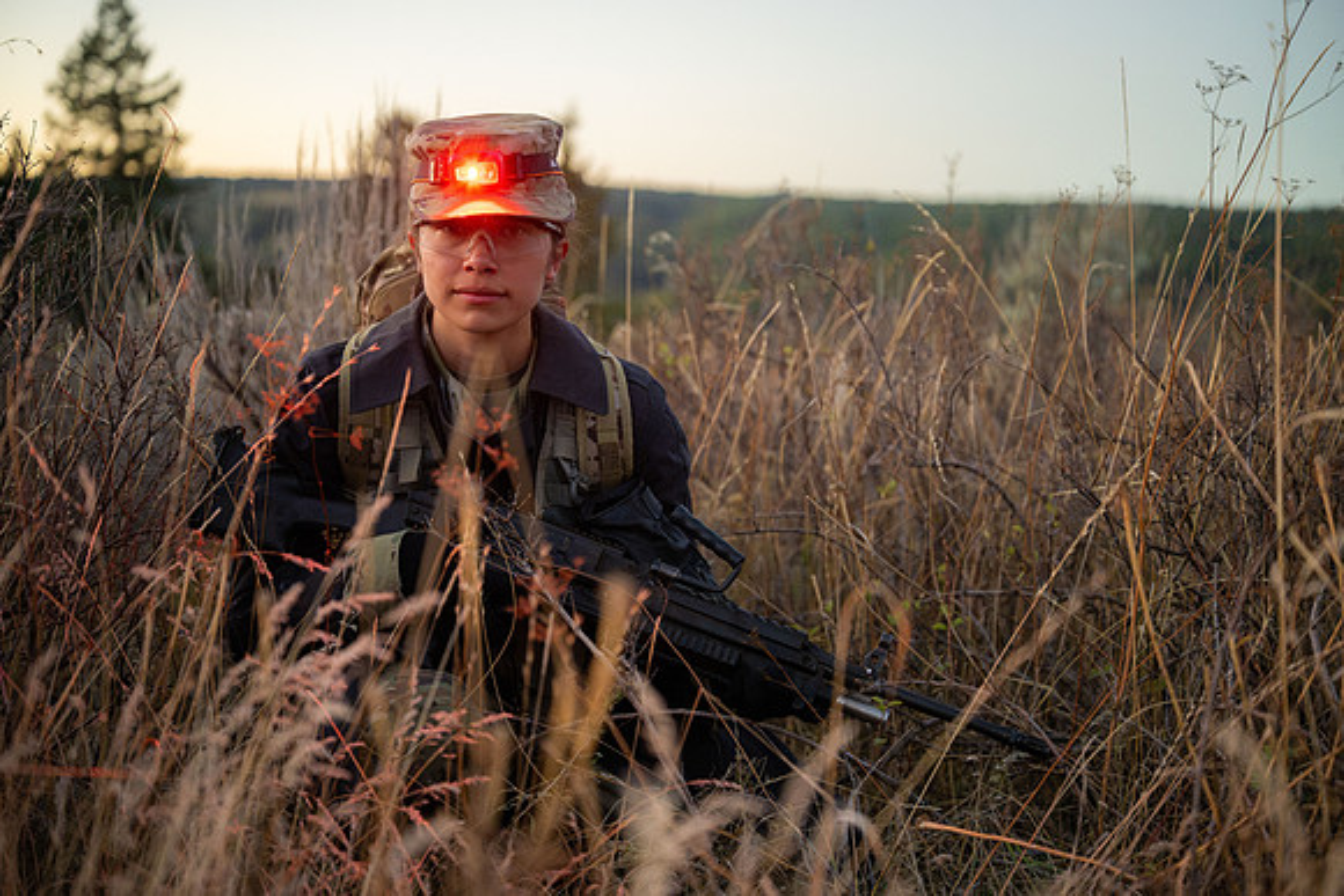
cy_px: 448
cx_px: 672
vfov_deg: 24.6
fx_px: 2054
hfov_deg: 36.2
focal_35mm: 55
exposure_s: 1/125
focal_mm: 55
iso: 5000
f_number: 2.8
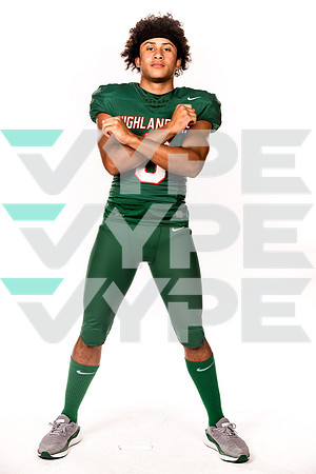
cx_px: 158
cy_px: 237
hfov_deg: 22.6
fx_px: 790
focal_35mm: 60
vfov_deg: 33.4
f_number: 8
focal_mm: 60
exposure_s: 1/400
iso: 800
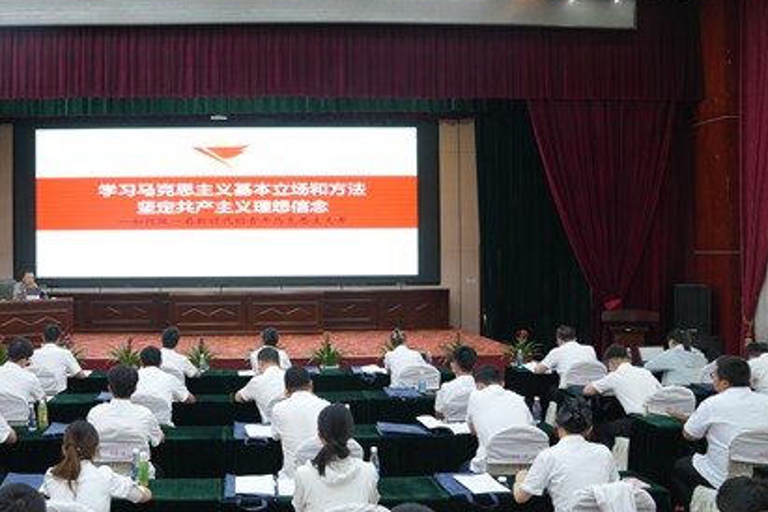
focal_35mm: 35
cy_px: 260
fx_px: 747
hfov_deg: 52.9
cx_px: 232
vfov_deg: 37.9
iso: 1600
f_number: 4
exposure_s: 1/125
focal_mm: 24
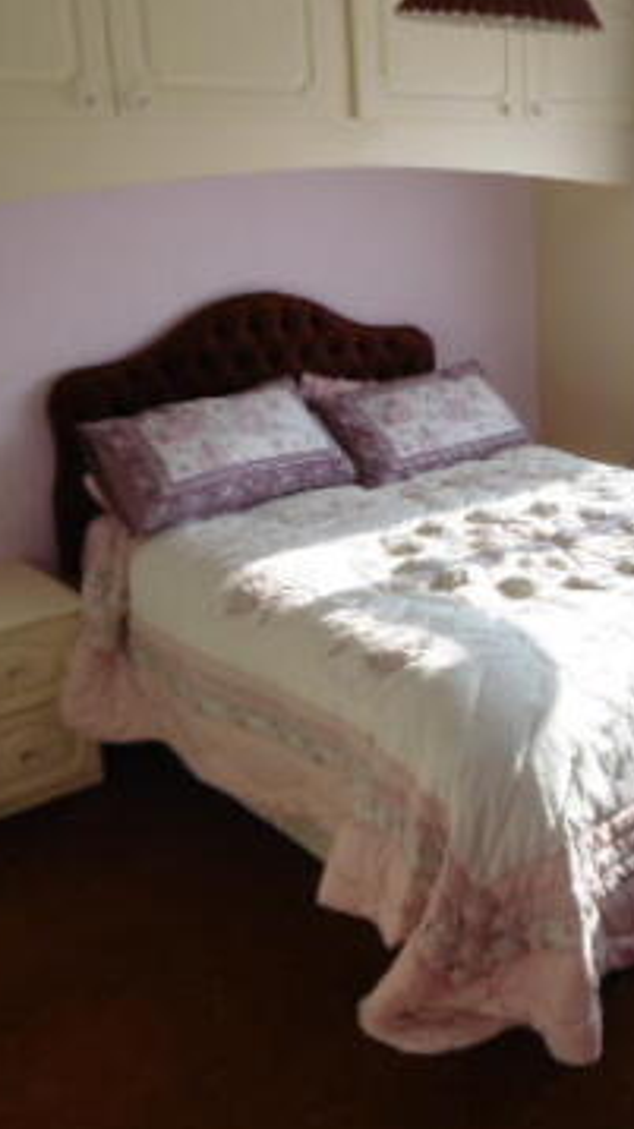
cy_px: 478
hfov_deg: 28.7
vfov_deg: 51.4
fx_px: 1167
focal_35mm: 39
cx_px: 617
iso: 100
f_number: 3
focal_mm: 4
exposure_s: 1/160
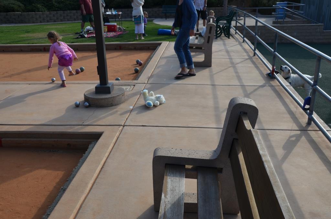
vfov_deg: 36.7
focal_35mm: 36
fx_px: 330
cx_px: 166
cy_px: 110
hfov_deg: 53.2
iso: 180
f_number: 8
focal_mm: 24
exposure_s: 1/250
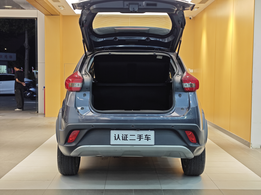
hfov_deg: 41.2
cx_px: 130
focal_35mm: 46
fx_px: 347
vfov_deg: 31.5
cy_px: 98
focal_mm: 8.7
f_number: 1.9
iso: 100
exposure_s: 1/50
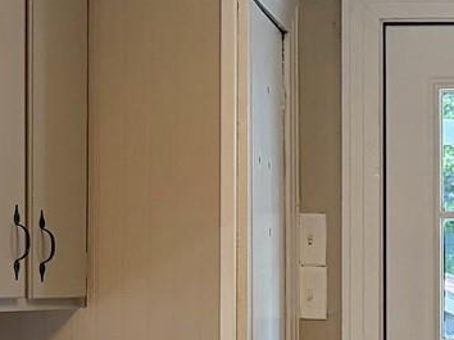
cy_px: 289
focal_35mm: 139
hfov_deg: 13.9
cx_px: 500
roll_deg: +0.7
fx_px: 1822
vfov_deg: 10.6
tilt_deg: -0.6
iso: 200
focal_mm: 6.76
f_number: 1.78
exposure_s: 1/220
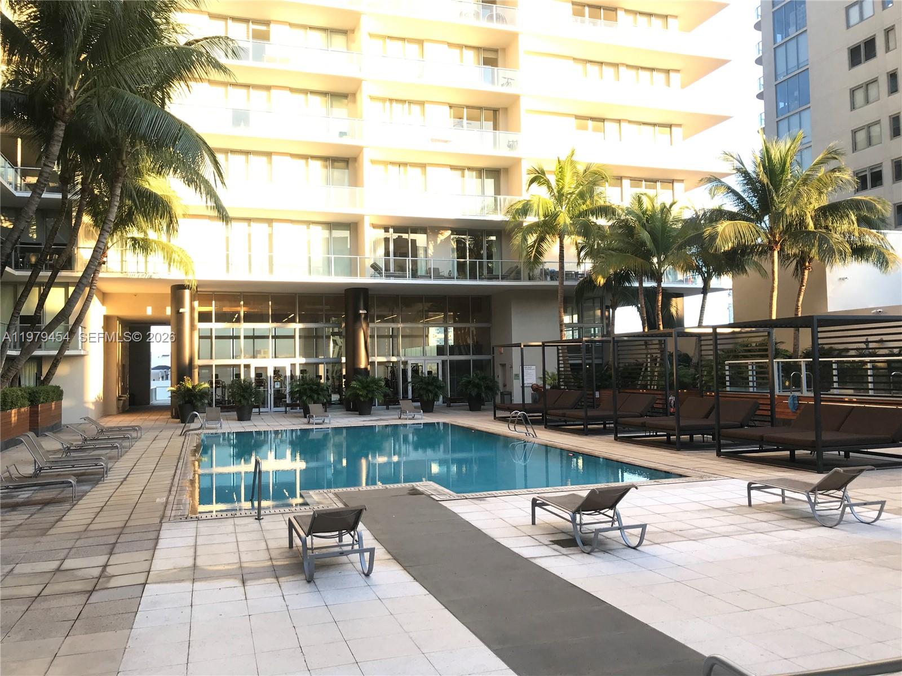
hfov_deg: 63.4
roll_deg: +1.2
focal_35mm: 28
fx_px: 730
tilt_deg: +3.1
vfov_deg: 49.7
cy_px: 338
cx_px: 451
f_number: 1.8
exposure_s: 1/120
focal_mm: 3.99
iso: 20
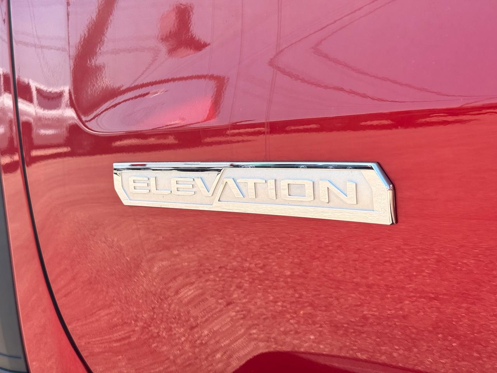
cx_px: 248
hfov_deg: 39.7
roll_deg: -1.9
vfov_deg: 30.3
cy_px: 186
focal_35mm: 48
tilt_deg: -1.6
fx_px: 689
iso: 64
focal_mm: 6.76
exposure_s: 1/1013
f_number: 1.78
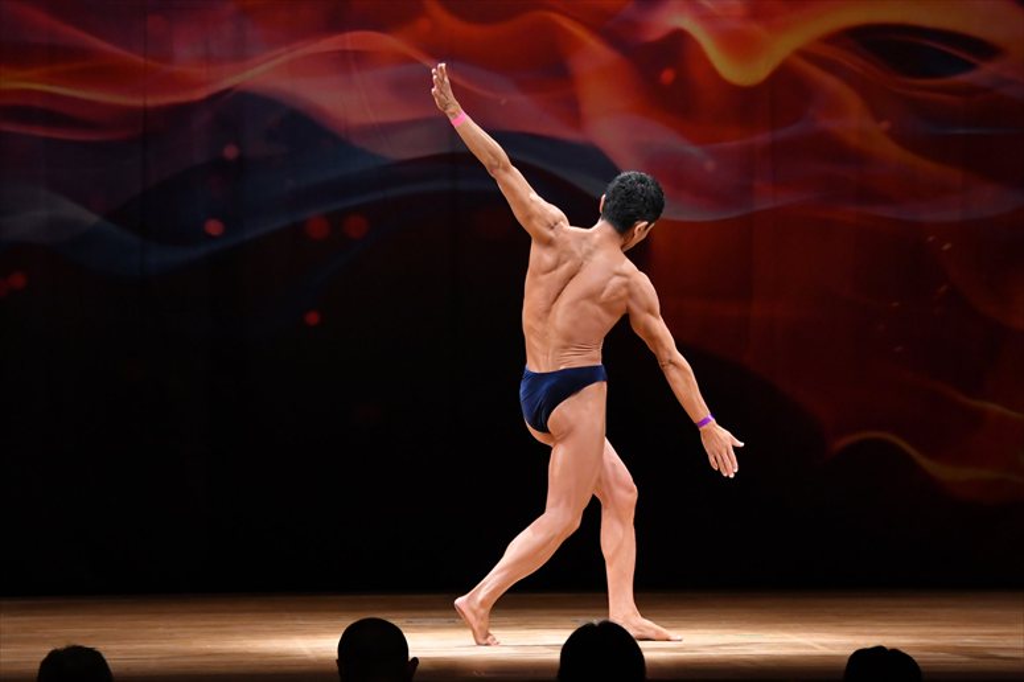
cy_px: 341
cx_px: 512
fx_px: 5743
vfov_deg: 6.8
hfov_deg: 10.2
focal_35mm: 202
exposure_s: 1/400
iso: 4000
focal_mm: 135
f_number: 5.6
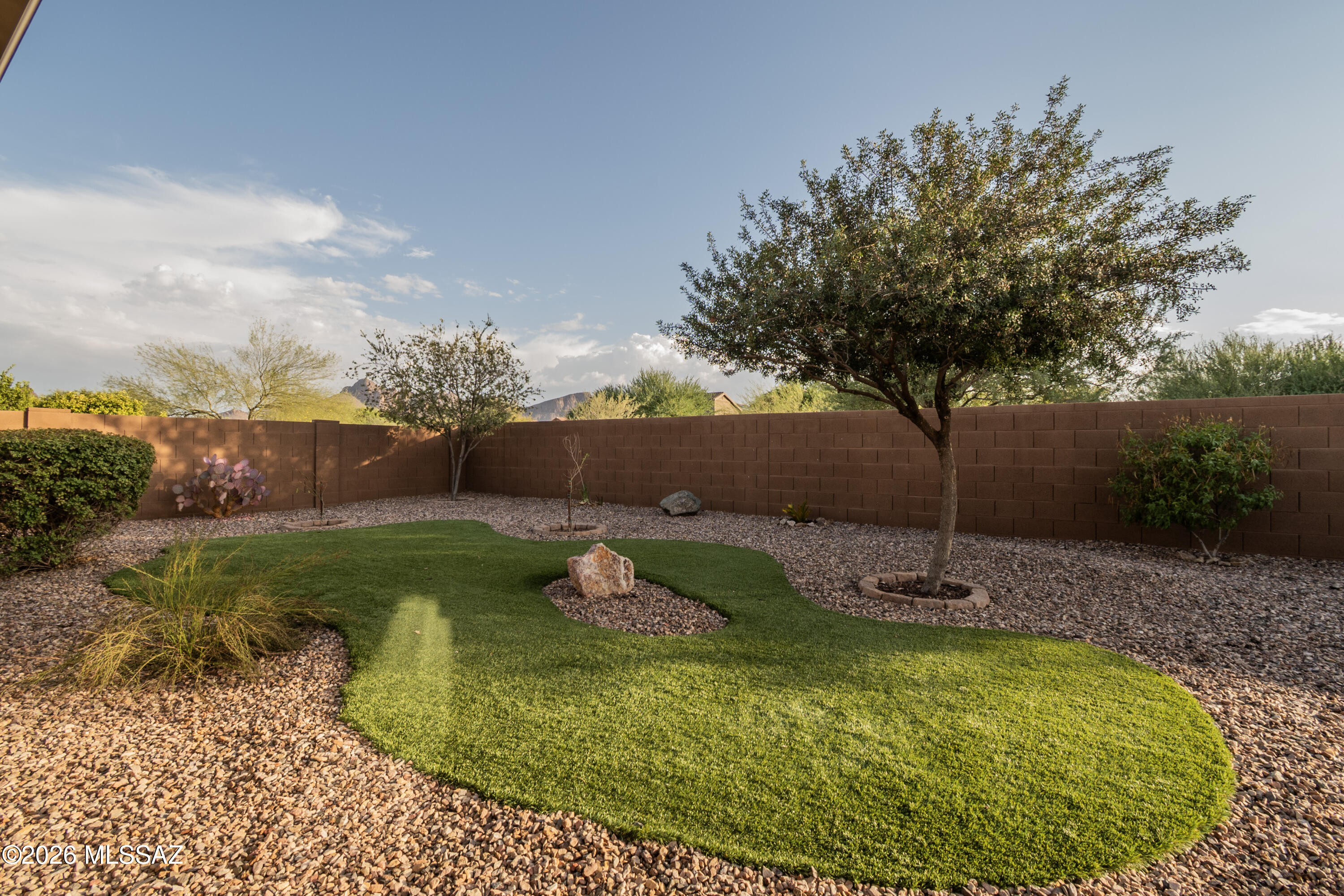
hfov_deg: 100.4
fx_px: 560
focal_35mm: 15
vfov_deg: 77.3
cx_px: 672
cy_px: 448
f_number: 11
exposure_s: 1/80
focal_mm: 10
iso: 200
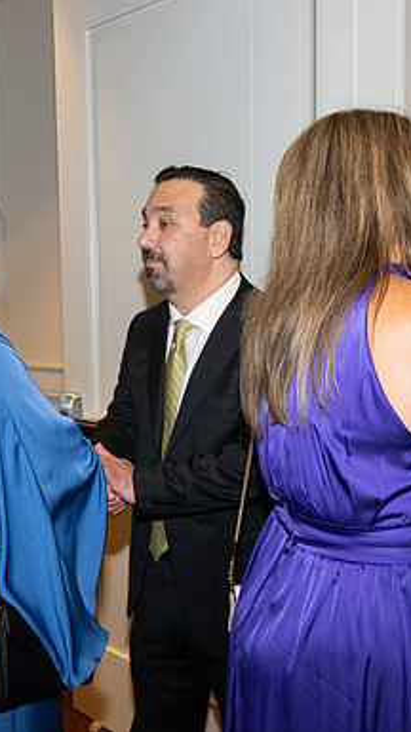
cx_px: 74
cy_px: 366
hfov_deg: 25.9
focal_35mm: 45
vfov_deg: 45.5
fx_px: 874
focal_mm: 28.5
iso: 800
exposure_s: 1/100
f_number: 5.6
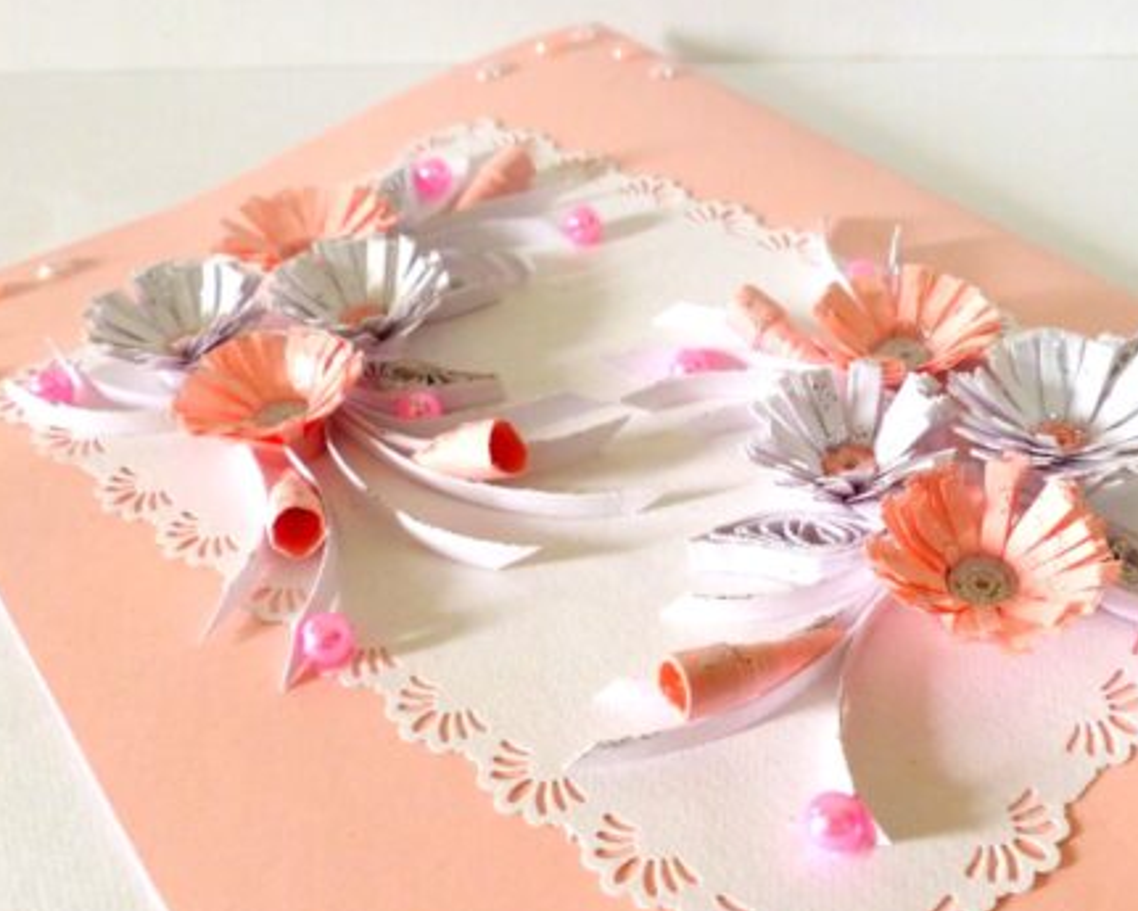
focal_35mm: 34
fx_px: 1145
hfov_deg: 52.1
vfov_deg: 43.2
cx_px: 737
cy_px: 531
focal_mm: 4.5
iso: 250
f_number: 2.8
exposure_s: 1/60
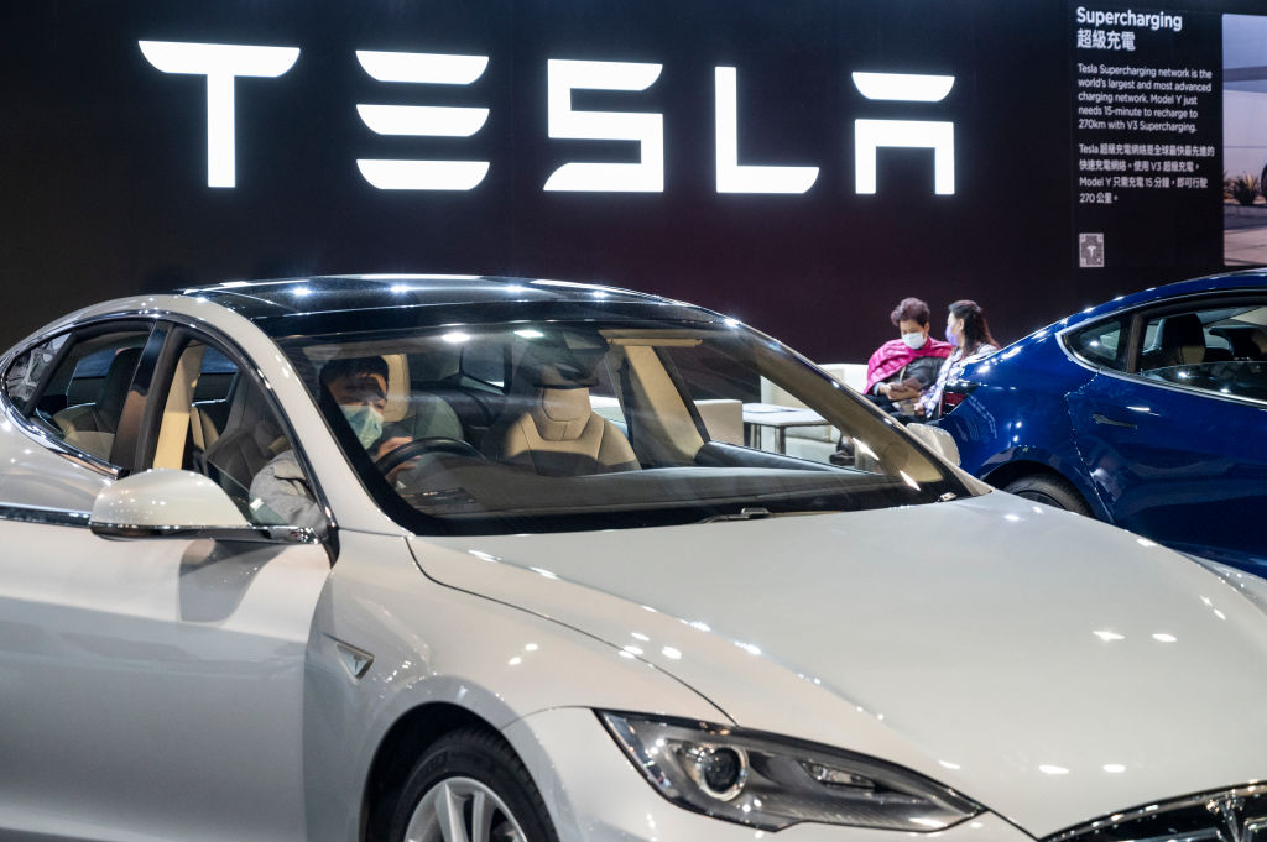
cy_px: 421
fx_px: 2251
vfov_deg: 21.2
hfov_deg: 31.4
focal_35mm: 64
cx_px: 634
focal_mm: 64
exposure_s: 1/160
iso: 2500
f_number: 5
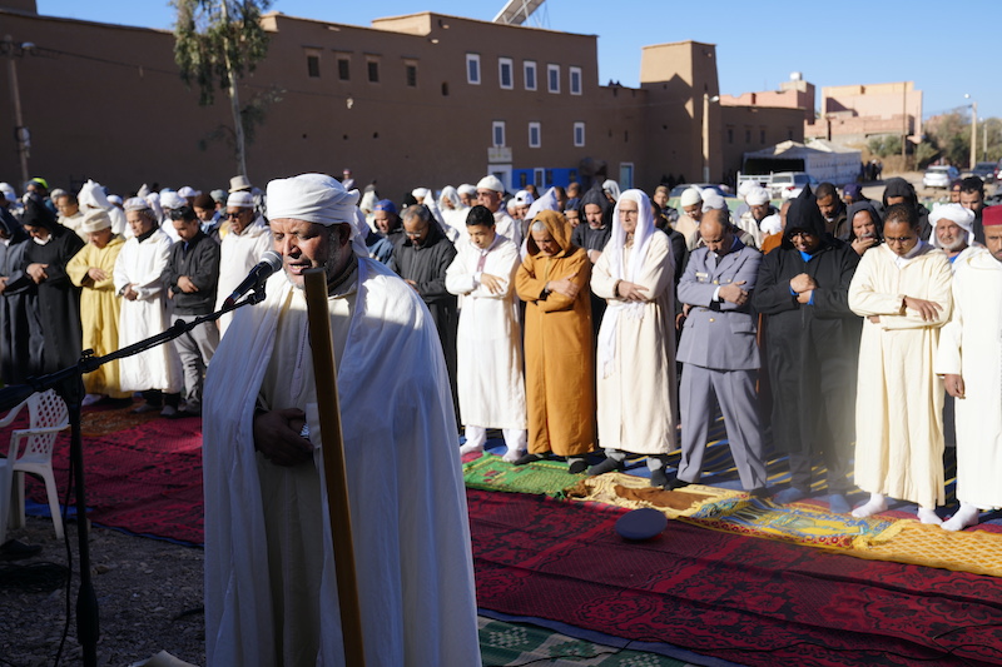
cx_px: 501
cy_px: 334
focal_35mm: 40
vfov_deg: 33.4
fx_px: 1113
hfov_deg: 48.5
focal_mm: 40
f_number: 5
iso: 100
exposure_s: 1/500
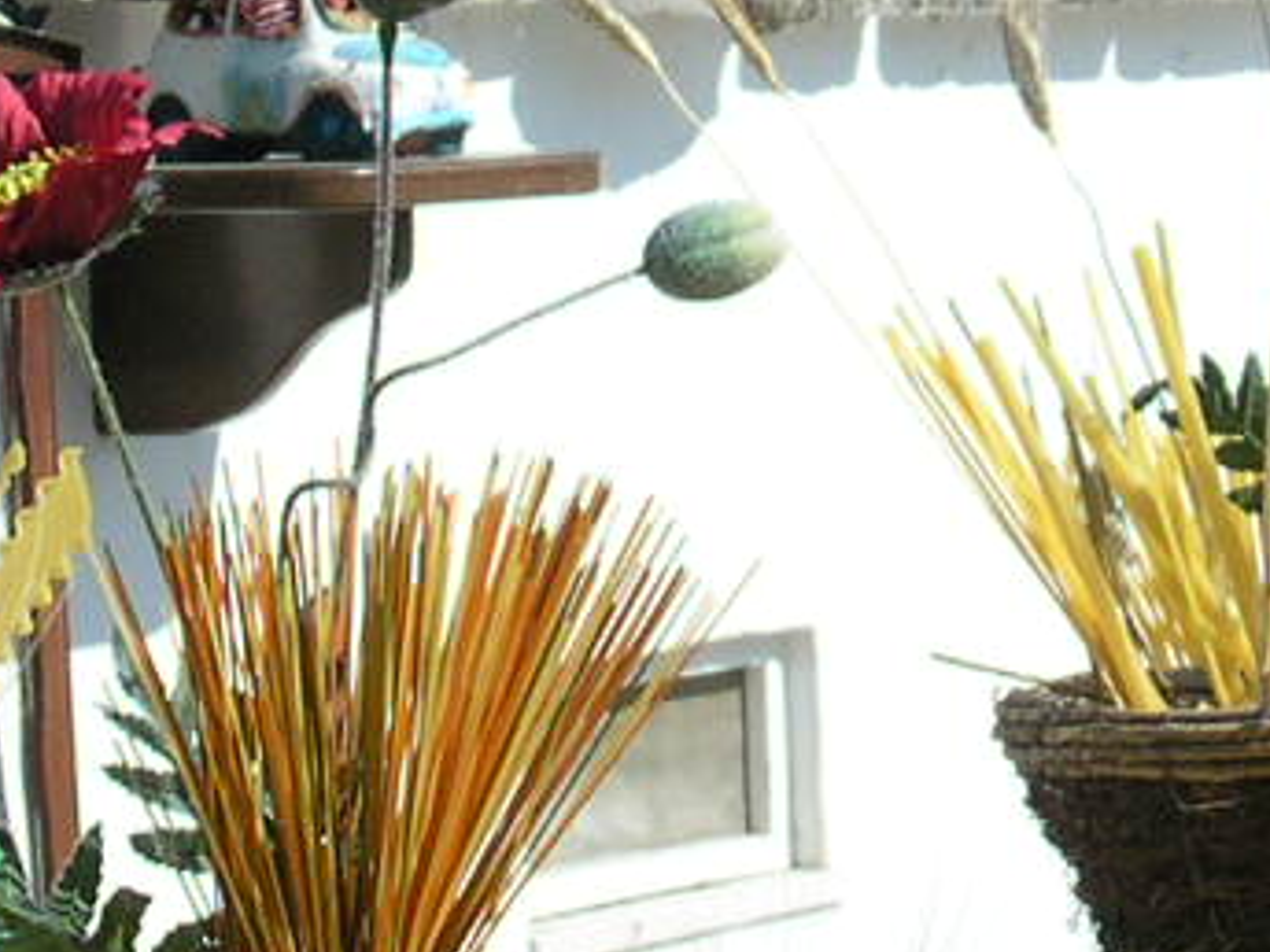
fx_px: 7925
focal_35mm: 216
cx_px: 1126
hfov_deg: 9.1
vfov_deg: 6.9
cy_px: 288
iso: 100
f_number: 3.4
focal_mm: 8.9
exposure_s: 1/804
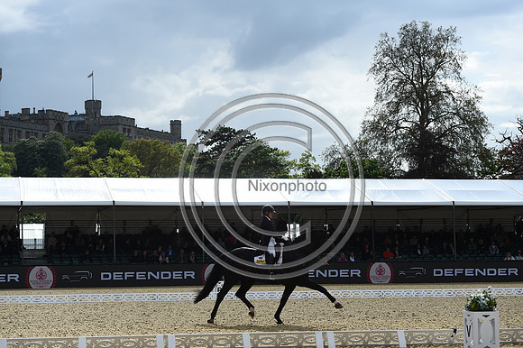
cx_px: 262
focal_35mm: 85
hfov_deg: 23.9
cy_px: 174
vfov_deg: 16.1
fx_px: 1234
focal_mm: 85
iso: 100
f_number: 5
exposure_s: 1/1250
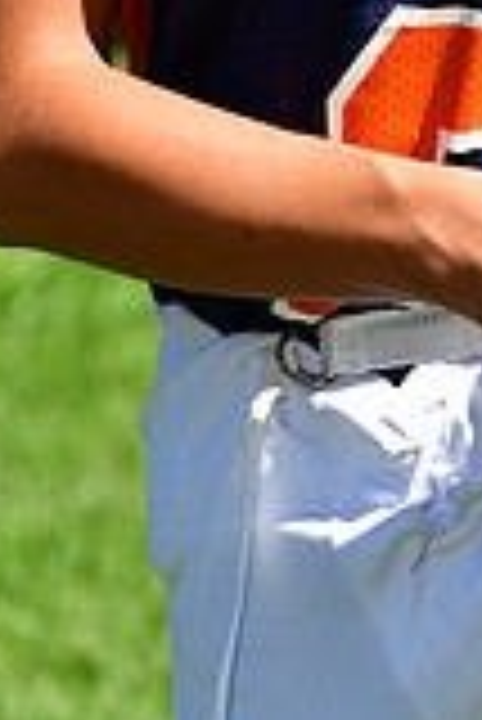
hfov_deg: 2.3
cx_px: 561
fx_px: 12203
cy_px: -576
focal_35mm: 609
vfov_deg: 3.4
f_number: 4.5
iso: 400
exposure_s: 1/2500
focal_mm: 112
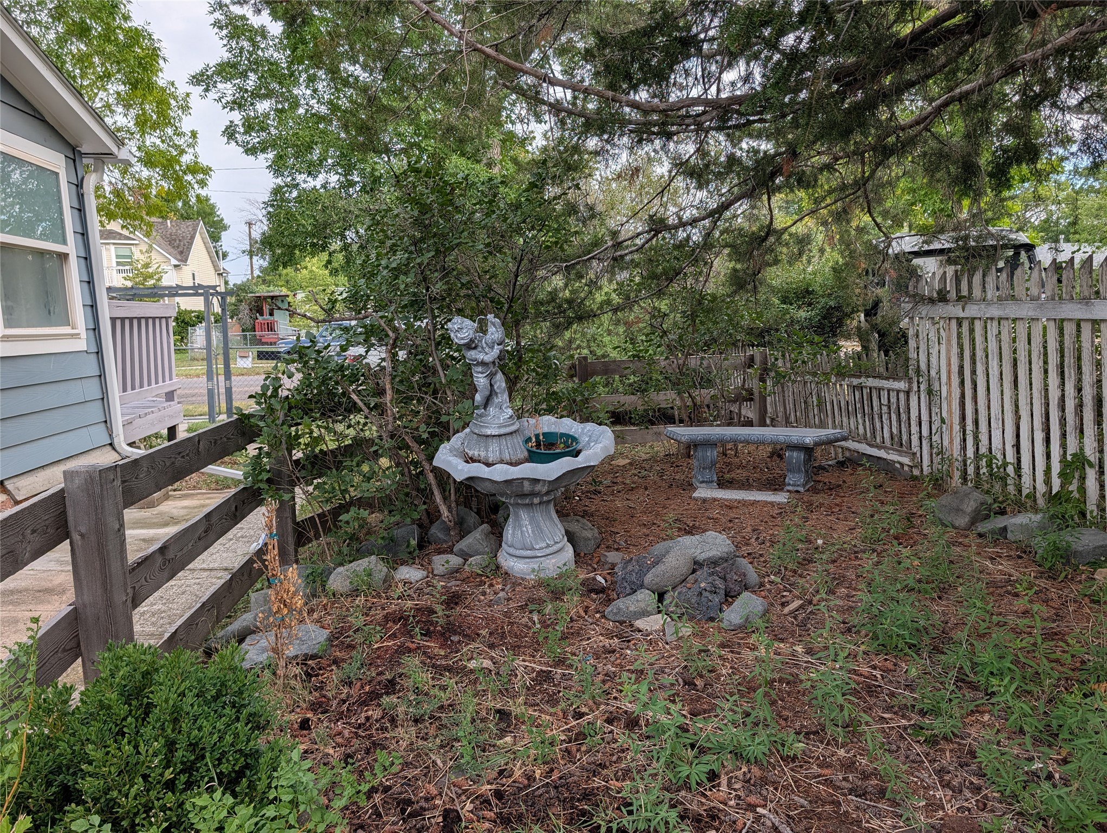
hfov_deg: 71.5
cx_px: 554
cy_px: 416
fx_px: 769
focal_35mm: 24
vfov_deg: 56.9
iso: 24
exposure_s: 1/318
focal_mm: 6.9
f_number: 1.68
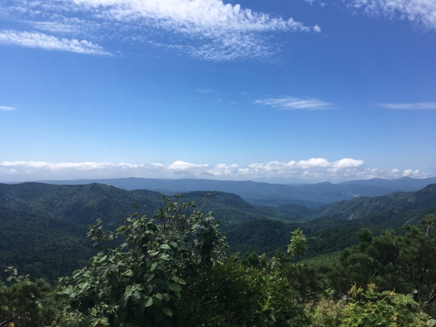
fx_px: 365
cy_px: 164
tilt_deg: -0.2
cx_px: 218
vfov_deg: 48.2
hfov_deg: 61.7
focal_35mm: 29
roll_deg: -3.2
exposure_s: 1/2331
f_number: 2.2
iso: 25
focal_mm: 4.15
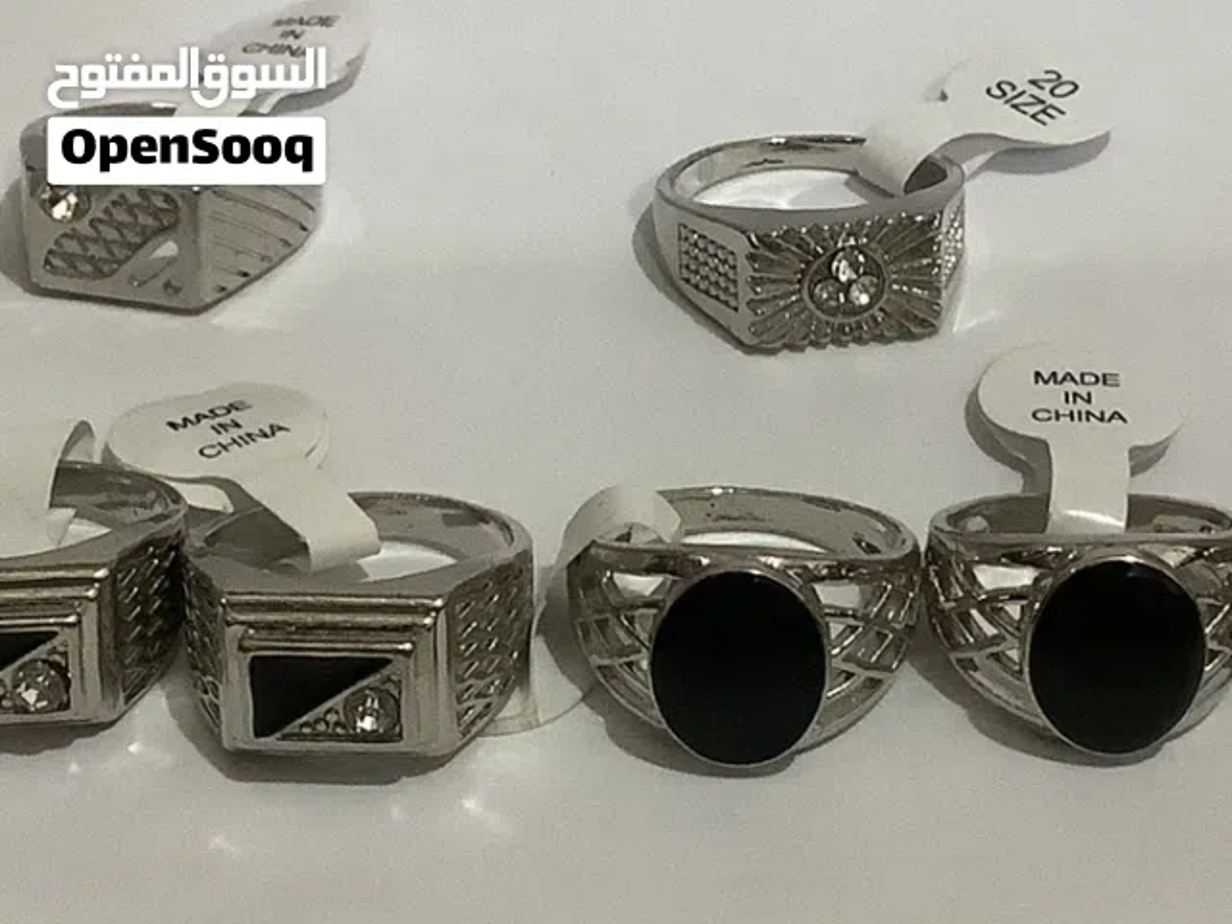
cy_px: 462
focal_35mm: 31
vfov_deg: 45.4
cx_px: 616
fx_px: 1103
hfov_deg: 58.4
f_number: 2.4
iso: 250
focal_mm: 3.3
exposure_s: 1/33
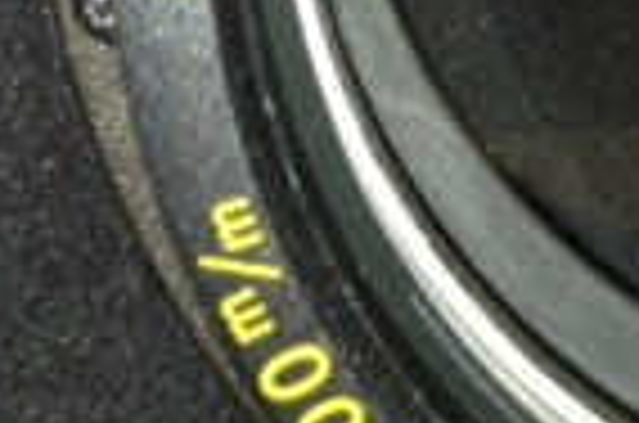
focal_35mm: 155
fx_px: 2745
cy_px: -166
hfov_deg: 12.2
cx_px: 1134
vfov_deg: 8.6
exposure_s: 1/20
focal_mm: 4.13
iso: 80
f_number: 2.4
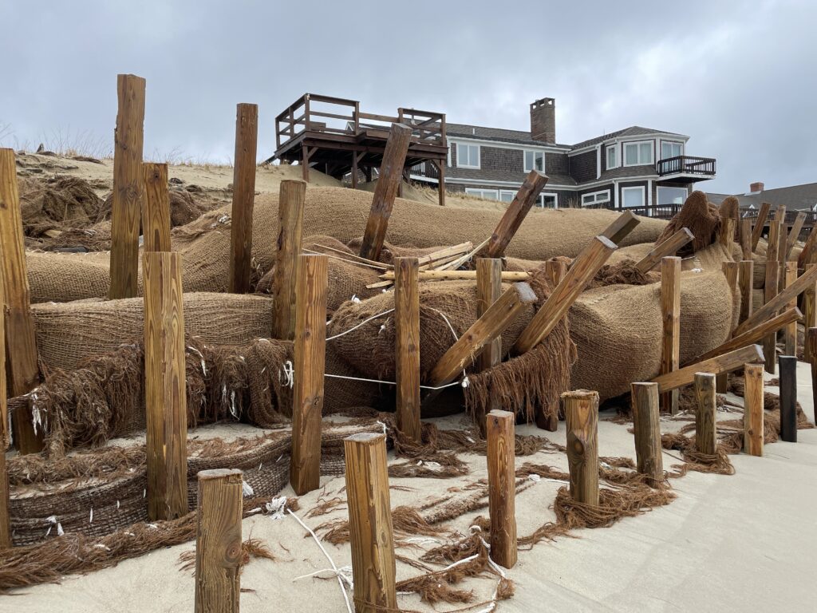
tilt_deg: -1.7
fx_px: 614
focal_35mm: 26
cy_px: 306
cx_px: 408
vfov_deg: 53.1
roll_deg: +2.1
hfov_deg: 67.3
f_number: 1.6
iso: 32
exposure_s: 1/924
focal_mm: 4.2
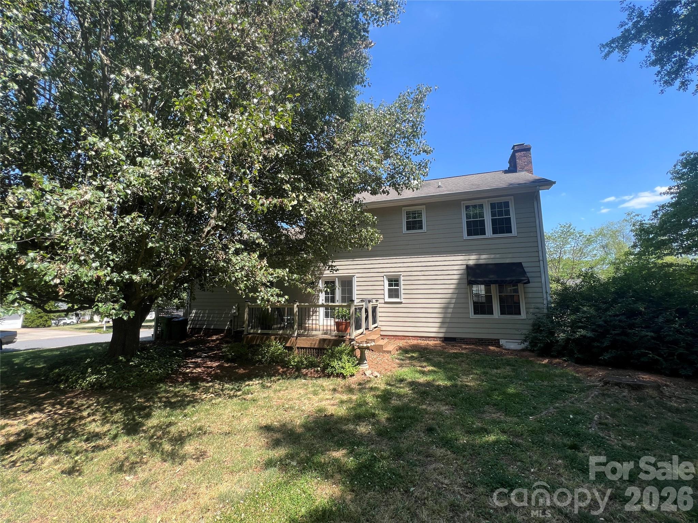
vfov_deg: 89.9
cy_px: 262
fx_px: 262
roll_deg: -0.8
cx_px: 349
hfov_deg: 106.2
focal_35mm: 13
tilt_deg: +7.4
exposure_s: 1/475
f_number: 1.8
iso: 32
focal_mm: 1.57
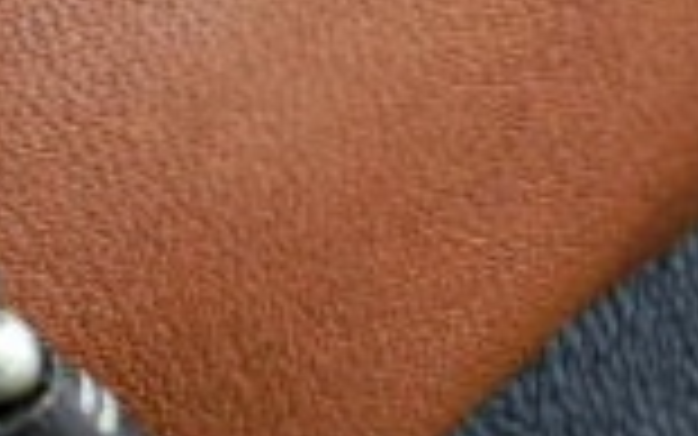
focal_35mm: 226
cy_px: 337
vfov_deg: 5.8
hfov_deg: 9.0
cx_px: -419
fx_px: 4301
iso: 200
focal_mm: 9.3
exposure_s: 1/3
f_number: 3.9
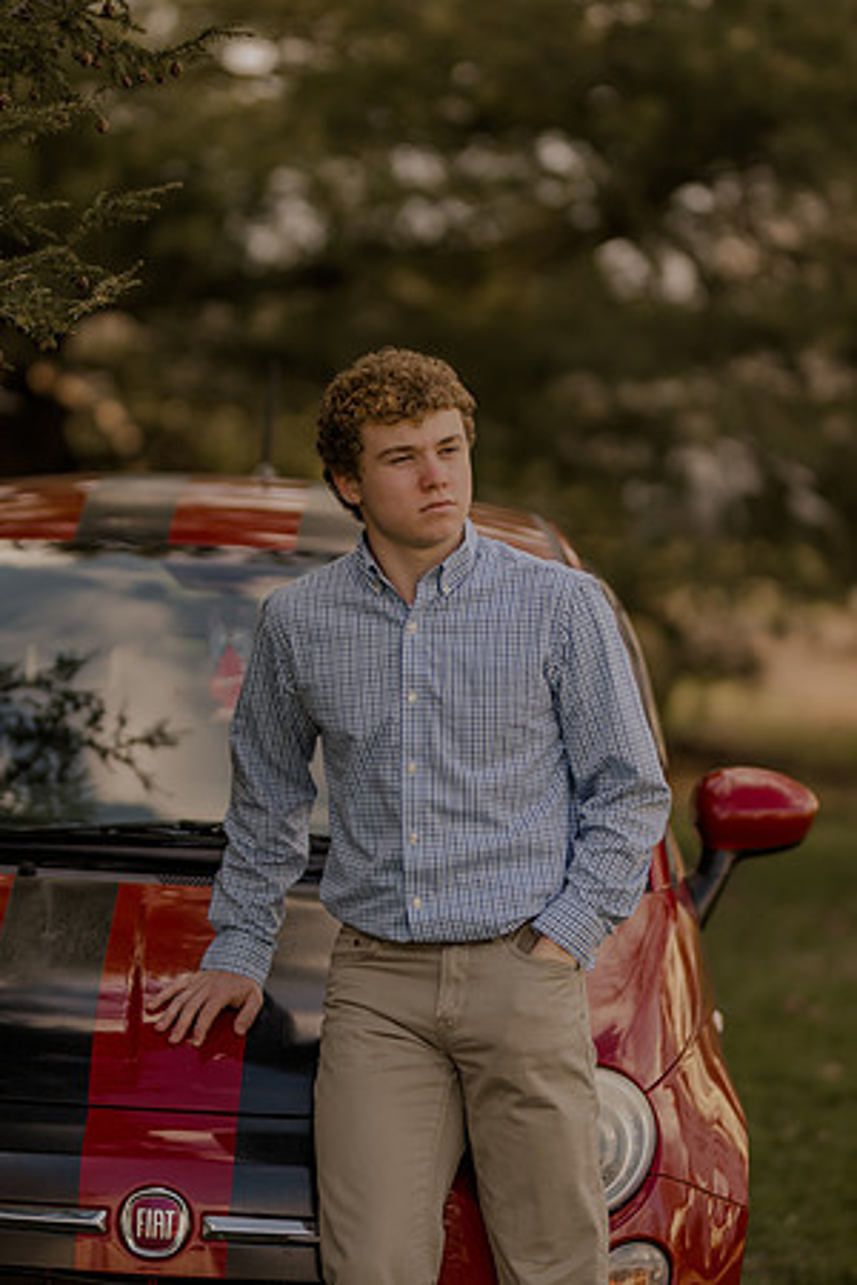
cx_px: 428
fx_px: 4535
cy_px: 642
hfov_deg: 10.8
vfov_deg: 16.1
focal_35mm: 127
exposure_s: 1/800
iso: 100
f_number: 1.4
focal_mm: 85
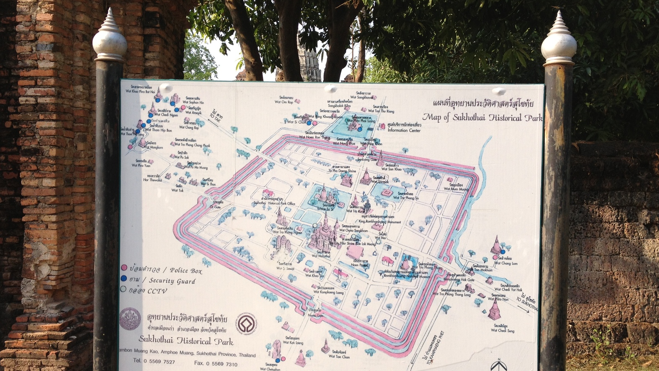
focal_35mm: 39
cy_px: 191
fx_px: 682
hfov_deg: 51.6
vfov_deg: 30.4
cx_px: 330
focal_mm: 4.28
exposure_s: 1/649
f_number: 2.4
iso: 50
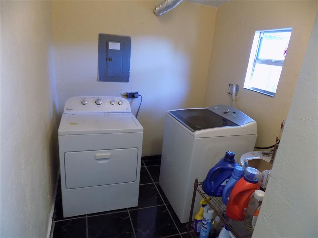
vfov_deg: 58.9
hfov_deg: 73.9
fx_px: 211
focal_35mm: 23
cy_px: 119
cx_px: 159
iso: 400
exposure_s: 1/20
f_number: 3.1
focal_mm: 4
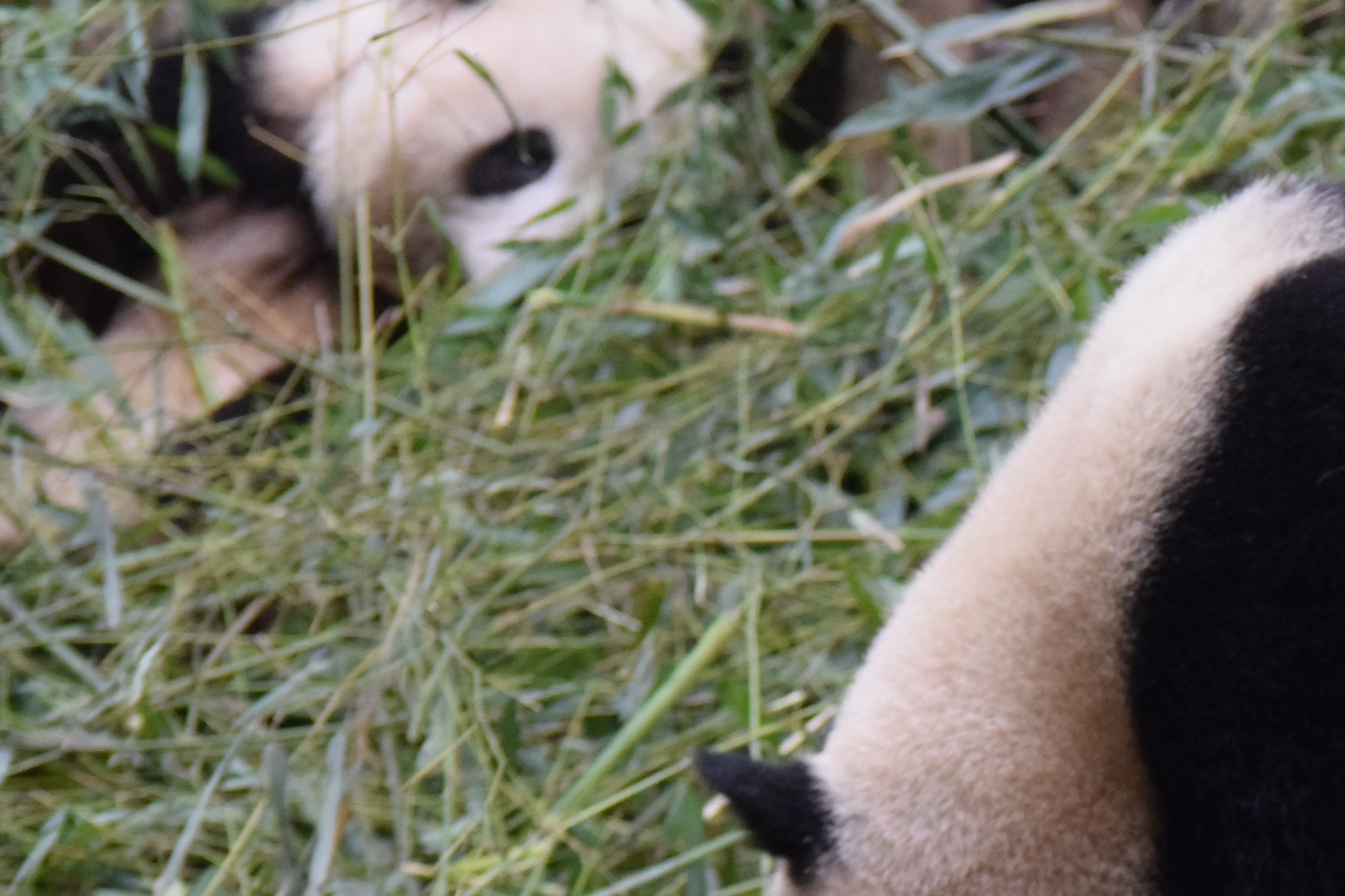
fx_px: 12777
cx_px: 1632
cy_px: 789
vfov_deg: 4.0
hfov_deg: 6.0
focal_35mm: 342
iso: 2000
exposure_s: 1/500
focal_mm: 82
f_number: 4.2
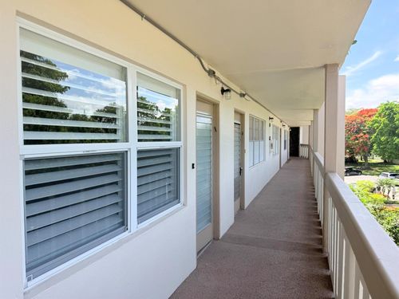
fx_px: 277
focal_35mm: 24
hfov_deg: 71.6
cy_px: 150
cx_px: 200
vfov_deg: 56.8
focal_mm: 6.76
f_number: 1.78
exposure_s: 1/931
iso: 80
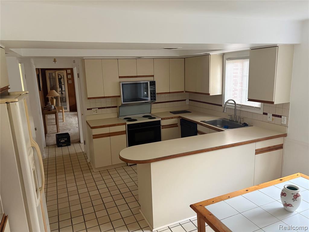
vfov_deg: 53.1
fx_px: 232
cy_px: 116
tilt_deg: -11.4
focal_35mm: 26
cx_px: 154
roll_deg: +1.5
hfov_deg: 67.3
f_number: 1.6
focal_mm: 5.96
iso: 500
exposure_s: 1/53
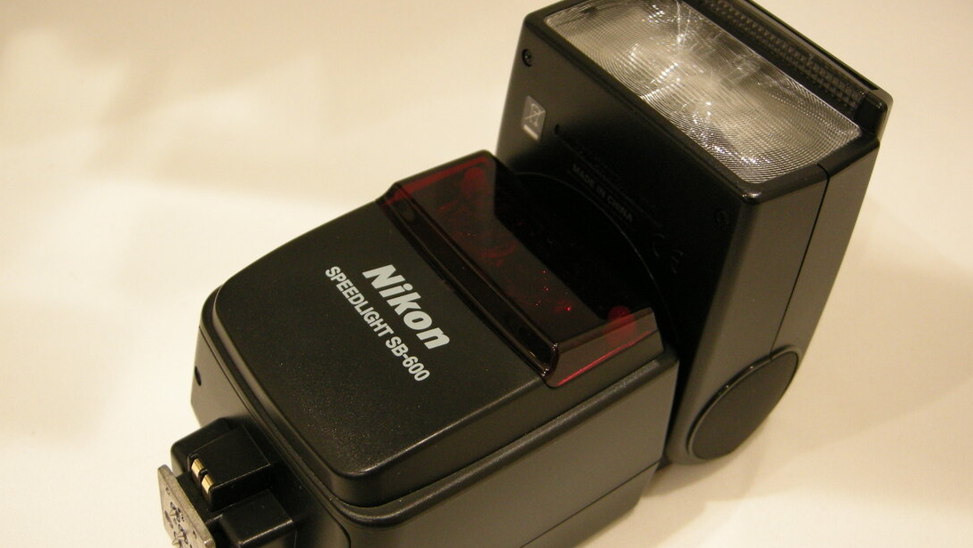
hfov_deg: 47.3
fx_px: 1109
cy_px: 334
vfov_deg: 27.6
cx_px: 506
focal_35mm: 43
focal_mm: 7.5
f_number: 2.7
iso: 195
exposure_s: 1/59.8
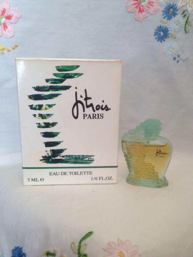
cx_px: 96
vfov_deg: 52.6
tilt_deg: -16.9
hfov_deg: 40.7
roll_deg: +2.2
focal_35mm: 35
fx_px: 260
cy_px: 128
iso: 50
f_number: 2.4
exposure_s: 1/30
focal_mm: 4.28
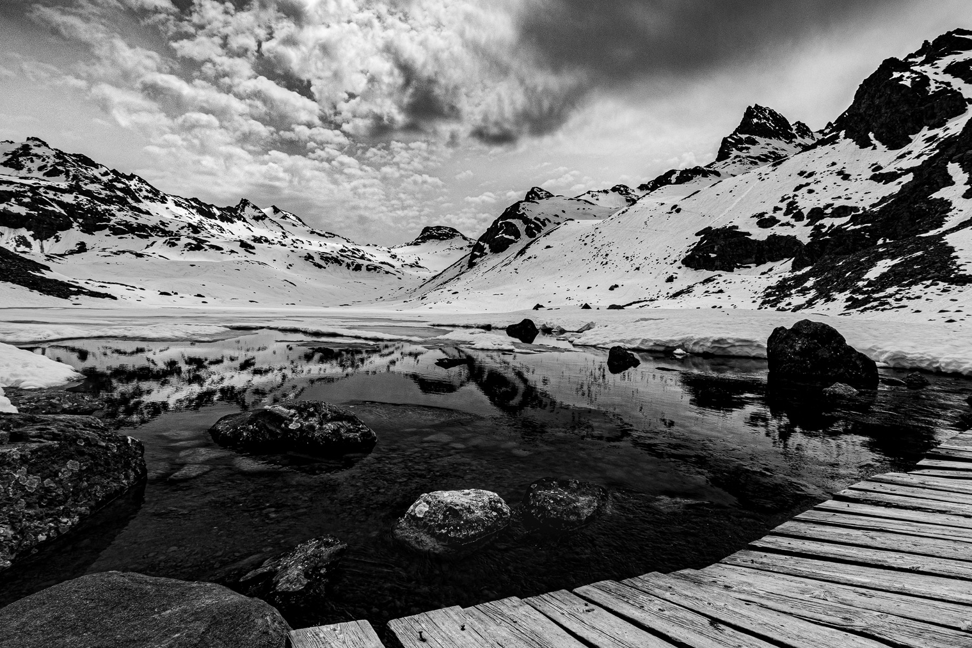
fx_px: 432
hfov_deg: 96.6
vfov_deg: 73.8
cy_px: 326
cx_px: 459
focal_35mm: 16
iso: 100
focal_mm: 10
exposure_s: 1/125
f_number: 13
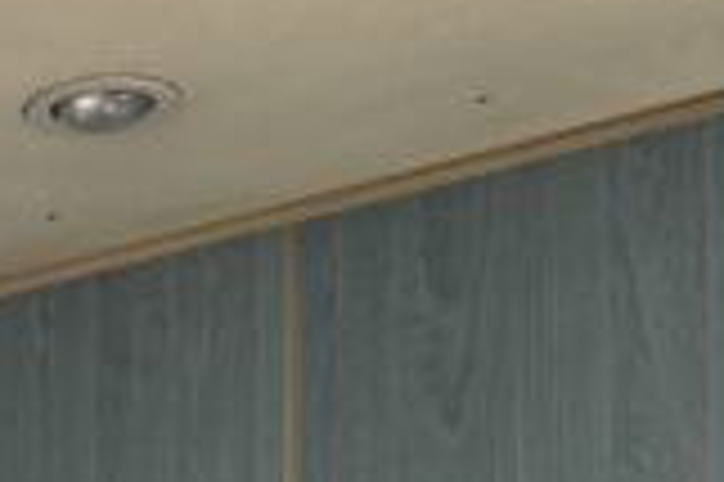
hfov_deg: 11.6
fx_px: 3194
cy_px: 1302
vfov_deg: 7.8
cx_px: -737
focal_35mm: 159
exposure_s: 1/180
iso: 64
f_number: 1.78
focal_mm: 6.76
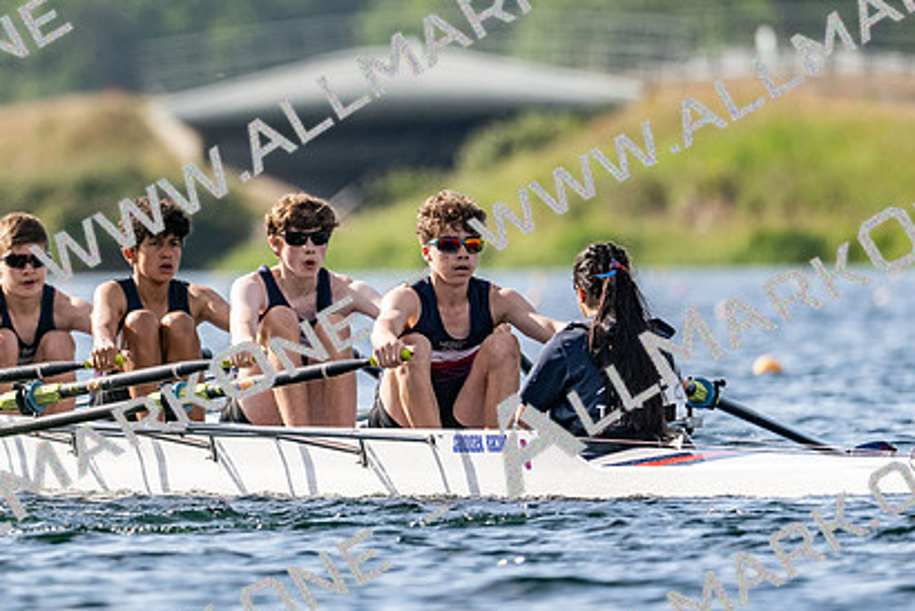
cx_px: 306
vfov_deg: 1.6
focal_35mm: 849
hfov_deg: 2.4
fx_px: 21593
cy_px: 289
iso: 360
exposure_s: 1/2500
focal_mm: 400
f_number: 4.5
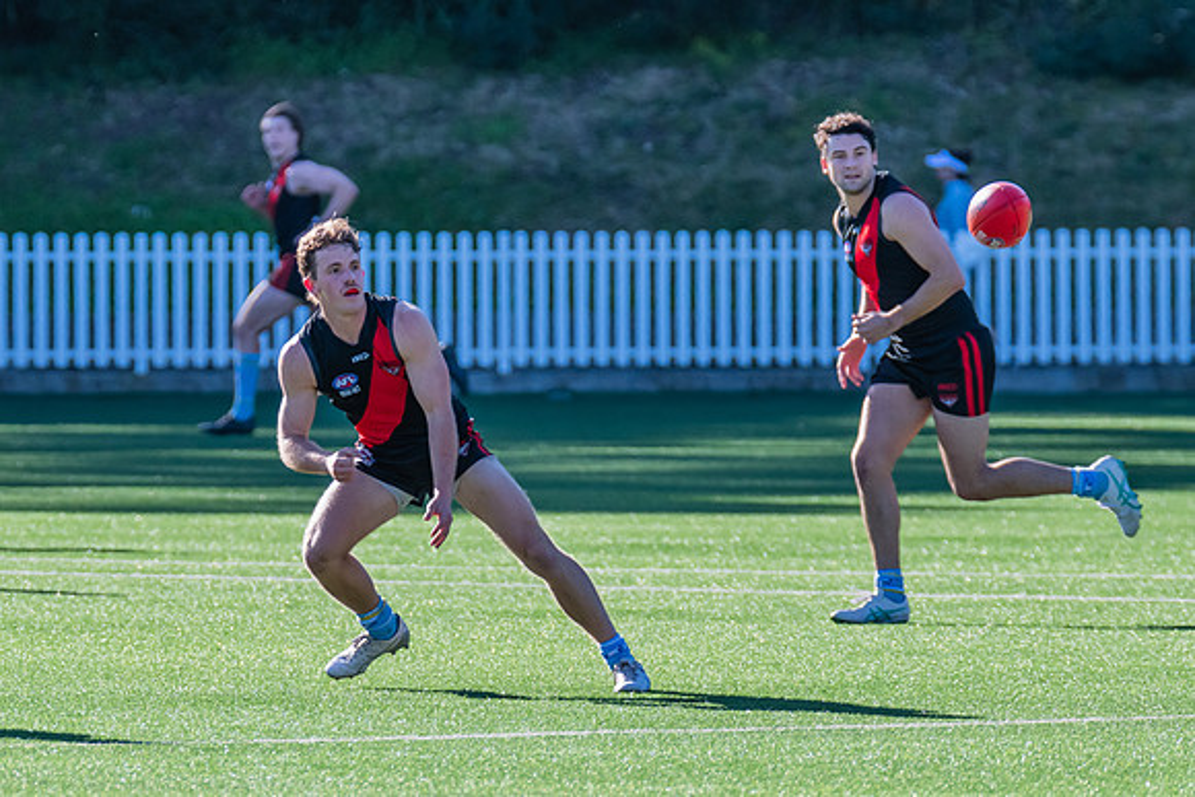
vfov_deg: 2.2
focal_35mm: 619
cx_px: 401
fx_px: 20547
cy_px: 348
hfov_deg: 3.3
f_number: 7.1
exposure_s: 1/1250
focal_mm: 410
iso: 800
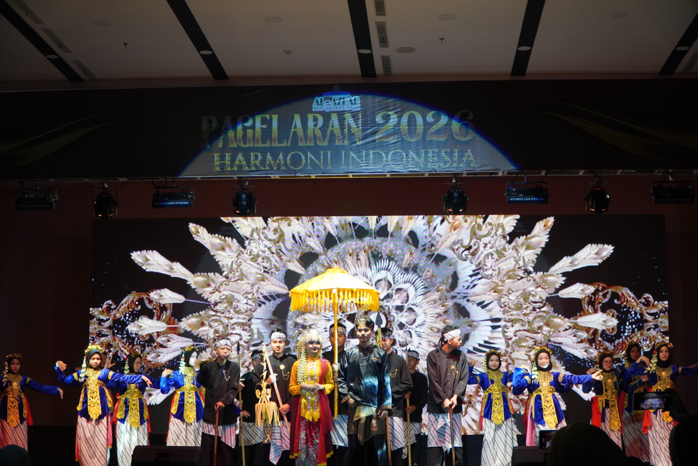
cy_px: 233
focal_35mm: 57
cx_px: 349
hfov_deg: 35.0
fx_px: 1106
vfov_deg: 23.8
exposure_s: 1/160
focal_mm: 38
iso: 1000
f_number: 4
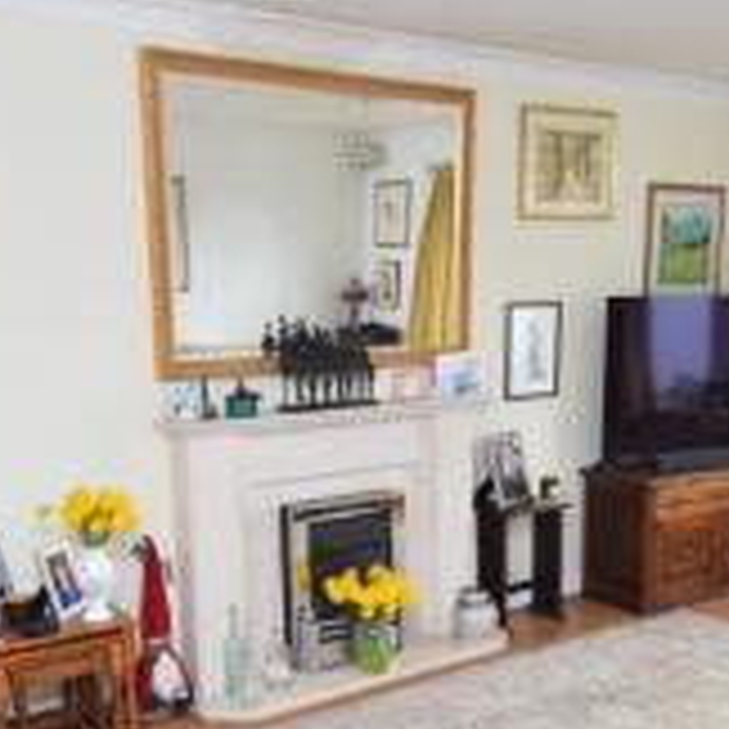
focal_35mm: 45
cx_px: 432
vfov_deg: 36.9
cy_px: 524
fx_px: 1072
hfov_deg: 37.4
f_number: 4
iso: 450
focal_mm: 12
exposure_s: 1/60
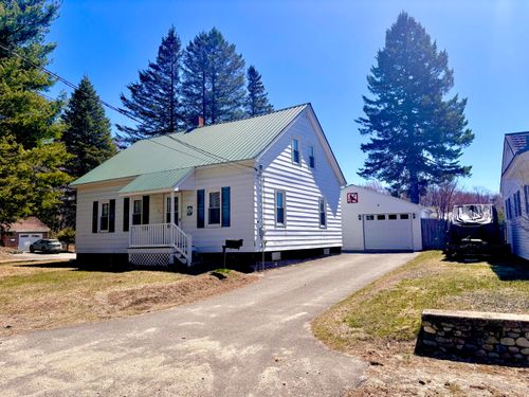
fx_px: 397
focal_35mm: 26
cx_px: 264
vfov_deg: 53.1
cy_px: 198
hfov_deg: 67.3
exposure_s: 1/3534
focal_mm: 5.96
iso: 50
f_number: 1.6
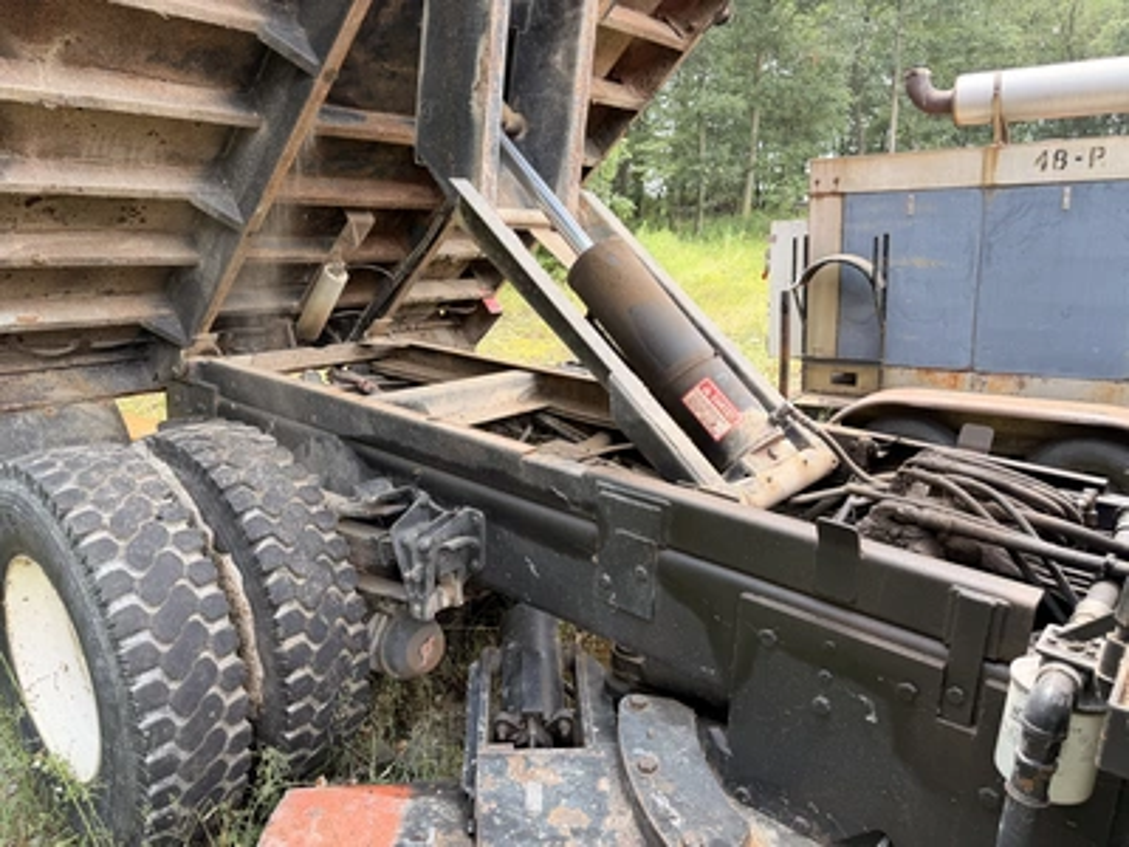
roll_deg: +1.4
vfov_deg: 56.8
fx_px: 783
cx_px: 564
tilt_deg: -16.1
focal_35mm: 24
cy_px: 424
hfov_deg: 71.6
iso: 64
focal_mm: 6.76
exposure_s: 1/260
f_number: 1.78
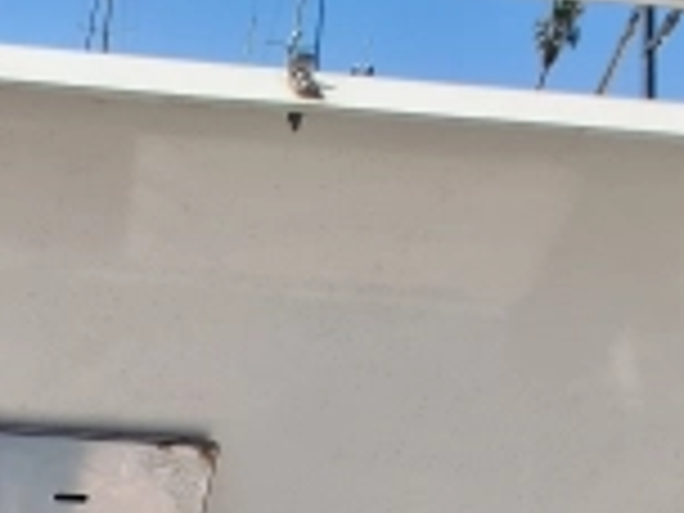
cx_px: -63
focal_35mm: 47
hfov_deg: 34.9
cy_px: 911
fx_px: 929
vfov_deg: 21.2
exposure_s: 1/2538
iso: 40
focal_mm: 1.74
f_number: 2.2
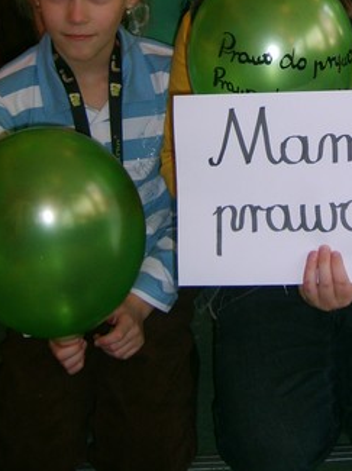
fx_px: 937
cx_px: 294
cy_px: 65
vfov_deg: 27.4
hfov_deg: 21.0
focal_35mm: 69
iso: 100
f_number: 2.8
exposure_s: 1/30
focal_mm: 5.8
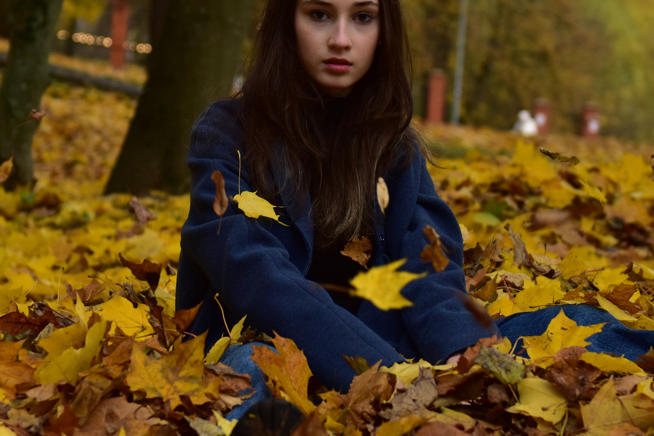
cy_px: 65
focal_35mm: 126
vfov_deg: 10.8
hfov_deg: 16.3
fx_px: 2289
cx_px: 277
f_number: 2.8
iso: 250
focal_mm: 44
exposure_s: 1/500
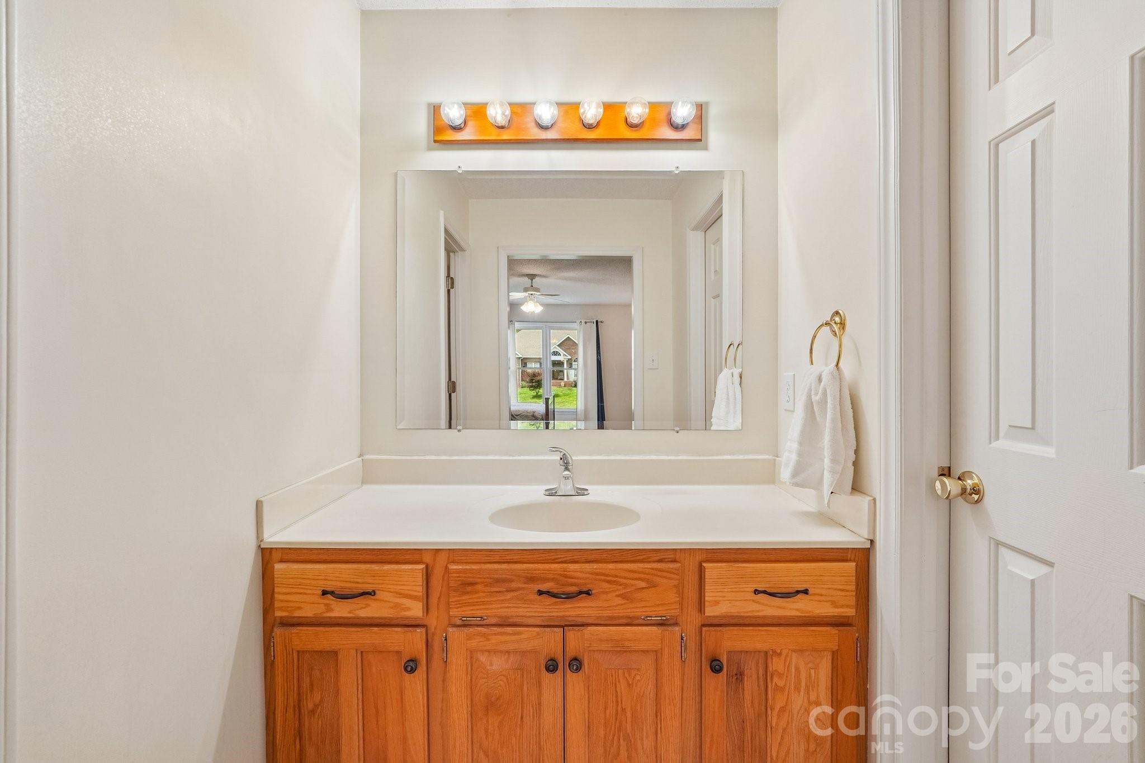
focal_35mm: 15
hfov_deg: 100.4
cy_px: 382
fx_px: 477
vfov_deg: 77.3
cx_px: 572
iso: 400
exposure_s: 1/20
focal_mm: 10
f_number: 8
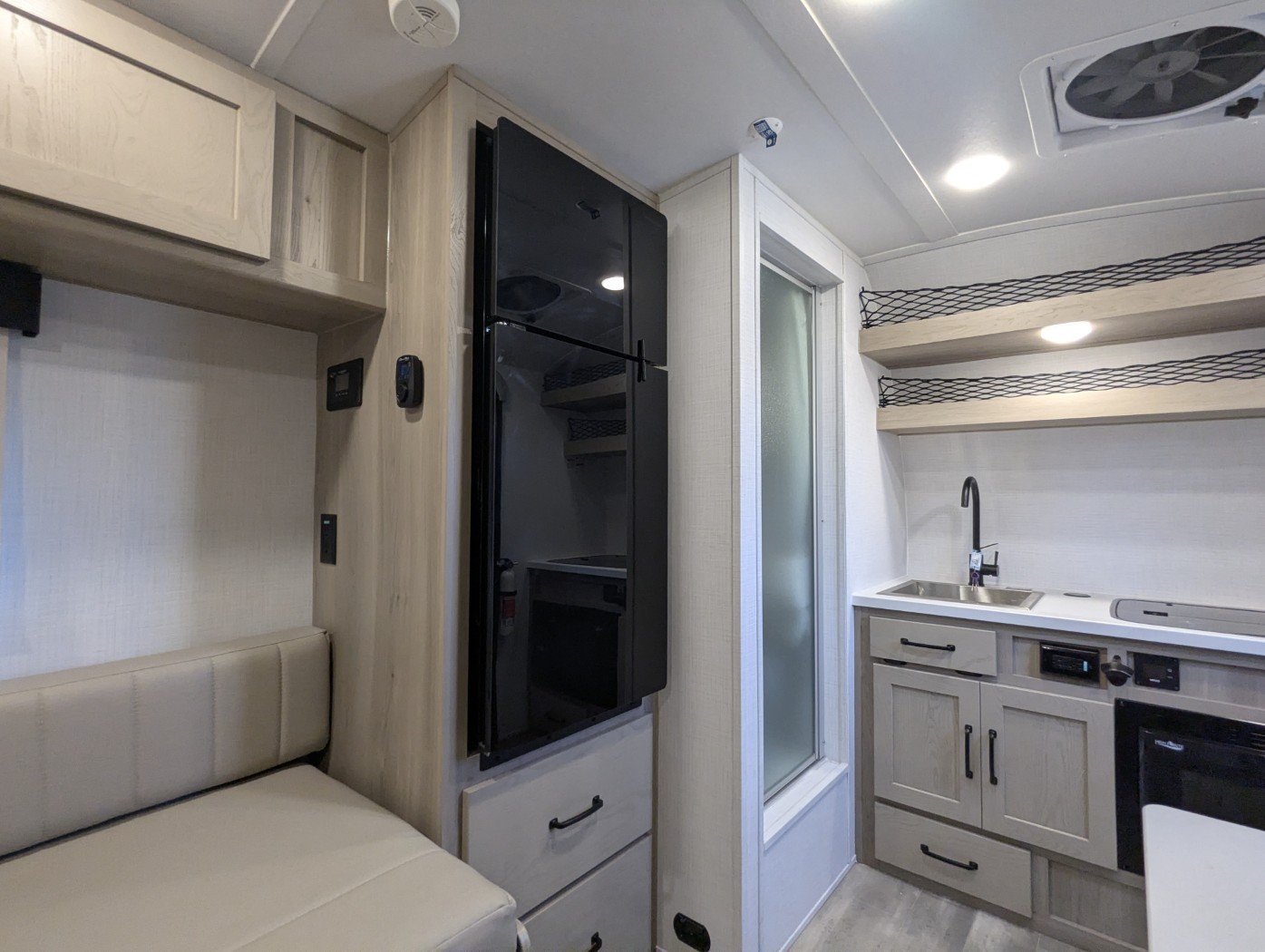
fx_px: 585
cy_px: 476
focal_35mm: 16
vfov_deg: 78.2
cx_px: 632
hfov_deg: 94.4
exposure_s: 1/94
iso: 318
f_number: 2.2
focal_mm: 2.35
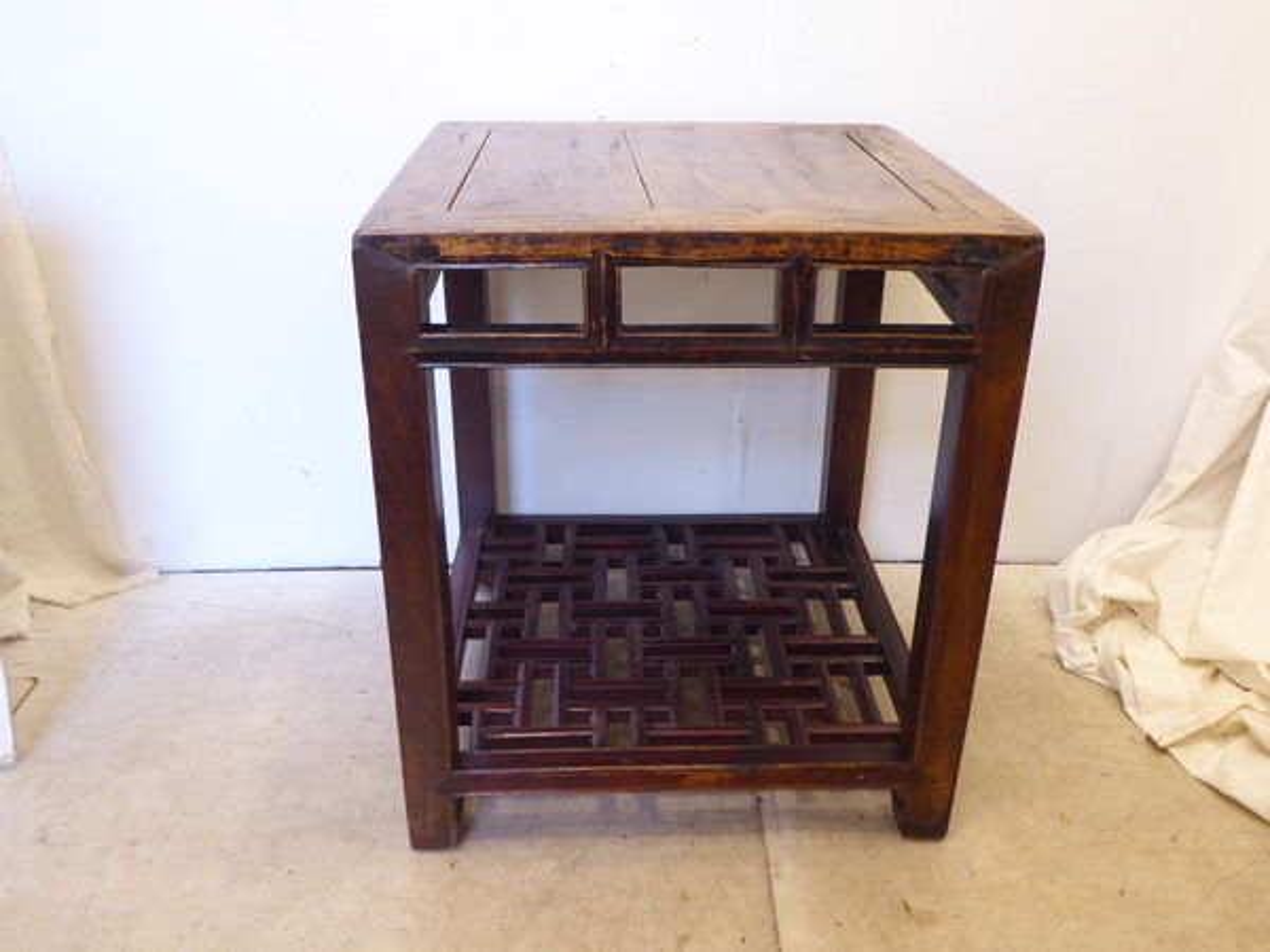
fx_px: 1174
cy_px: 476
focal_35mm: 32
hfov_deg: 56.8
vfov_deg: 44.2
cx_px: 635
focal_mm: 5.4
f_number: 3.5
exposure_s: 1/15
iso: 400
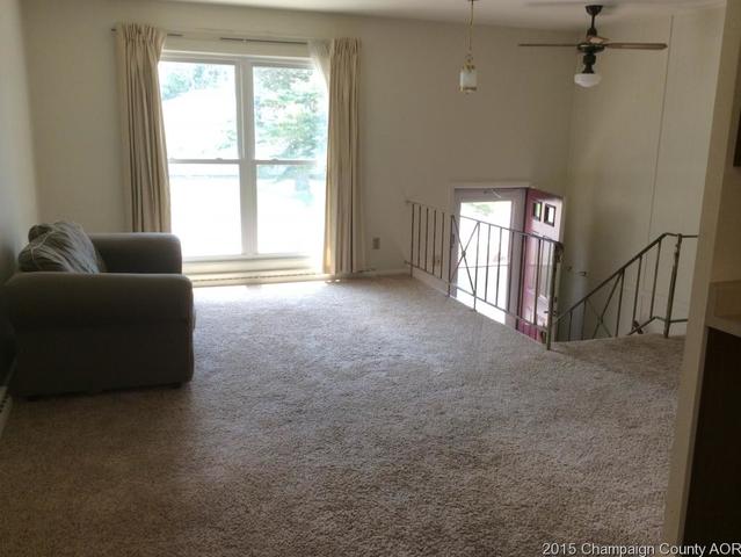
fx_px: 707
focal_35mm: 33
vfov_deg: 43.0
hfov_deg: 55.3
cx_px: 370
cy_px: 278
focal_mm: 3.3
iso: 40
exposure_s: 1/40
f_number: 2.4
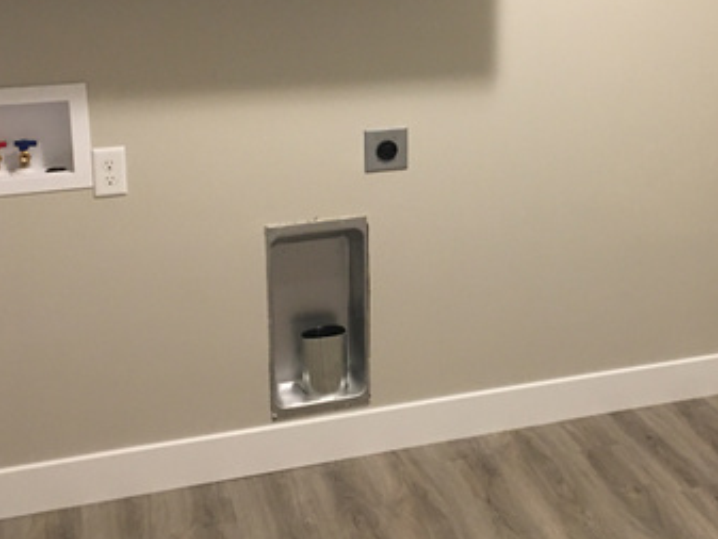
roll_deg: -0.5
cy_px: 119
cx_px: 454
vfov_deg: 26.2
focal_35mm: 55
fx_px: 1141
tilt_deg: -12.9
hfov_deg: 34.7
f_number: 2.2
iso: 100
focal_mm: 4.15
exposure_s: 1/15
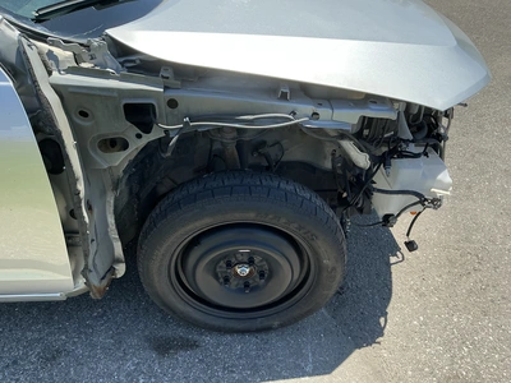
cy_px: 192
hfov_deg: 63.4
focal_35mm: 28
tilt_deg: -37.1
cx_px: 256
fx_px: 413
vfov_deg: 49.7
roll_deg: -1.6
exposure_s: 1/929
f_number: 1.8
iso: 25
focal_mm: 3
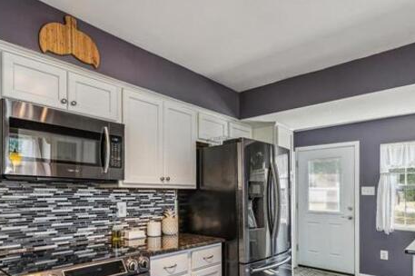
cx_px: 198
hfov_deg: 76.1
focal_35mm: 23
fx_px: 265
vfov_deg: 53.2
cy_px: 197
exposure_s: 1/20
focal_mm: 14
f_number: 8
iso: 800
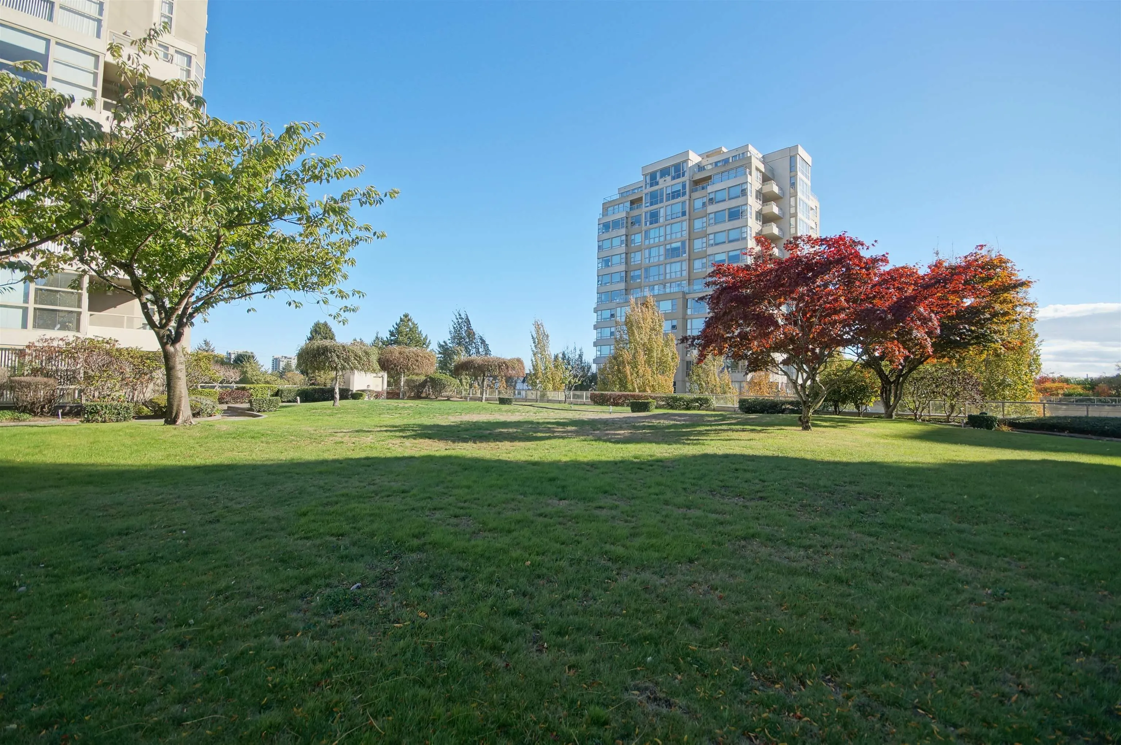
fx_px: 467
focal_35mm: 15
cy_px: 372
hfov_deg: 100.5
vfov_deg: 77.2
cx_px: 560
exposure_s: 1/400
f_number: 8
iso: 400
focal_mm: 10
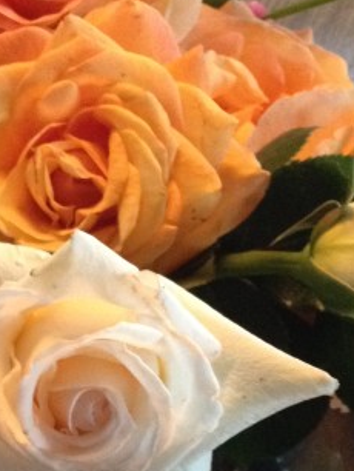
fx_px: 1593
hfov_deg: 12.6
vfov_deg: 16.7
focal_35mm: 117
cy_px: 359
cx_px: 42
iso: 400
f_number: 2.4
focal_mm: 4.28
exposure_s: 1/15
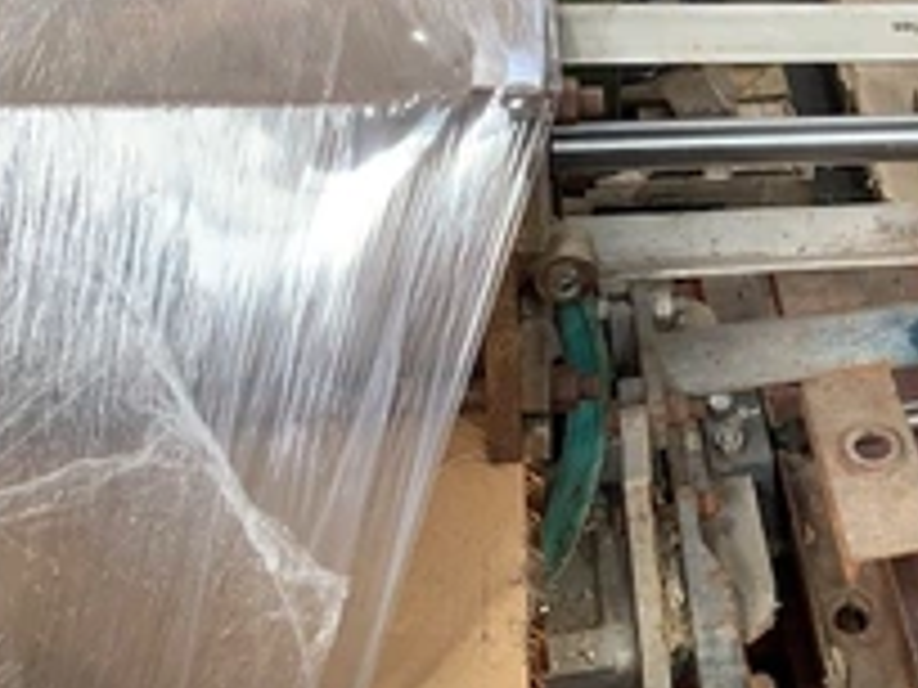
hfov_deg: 35.2
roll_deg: -8.3
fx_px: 1352
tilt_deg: -31.6
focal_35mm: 51
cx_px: 832
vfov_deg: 27.4
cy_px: 45
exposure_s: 1/113
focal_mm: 4.25
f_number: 1.8
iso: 100
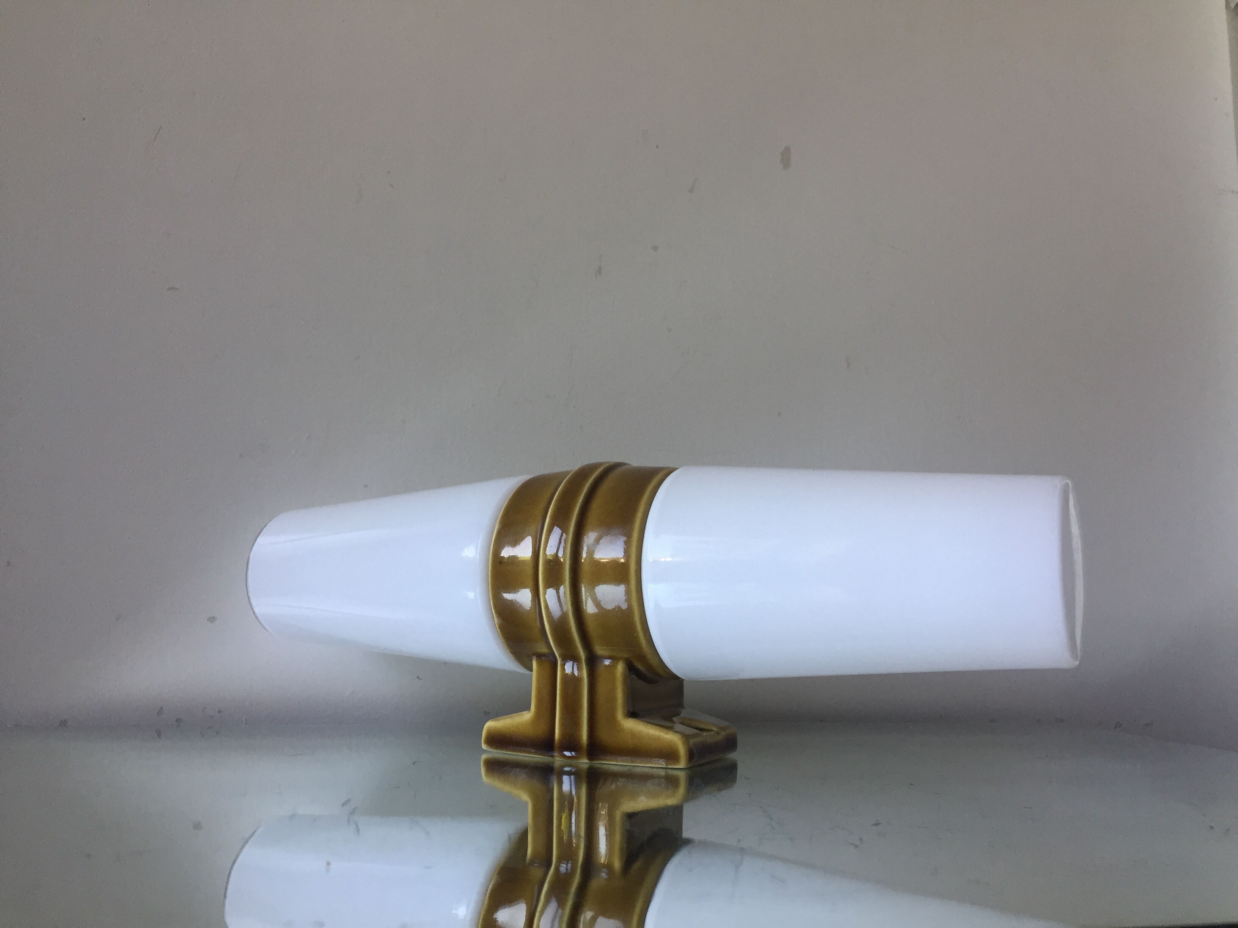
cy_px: 464
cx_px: 619
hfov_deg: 61.7
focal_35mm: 29
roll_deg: -1.1
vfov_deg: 48.2
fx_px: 1037
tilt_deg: +6.0
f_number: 2.2
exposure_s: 1/33
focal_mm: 4.15
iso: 32
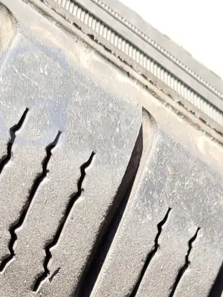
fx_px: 980
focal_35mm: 114
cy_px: 435
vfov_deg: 16.0
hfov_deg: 12.7
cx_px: -22
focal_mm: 5.4
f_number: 1.8
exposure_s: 1/219
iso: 40
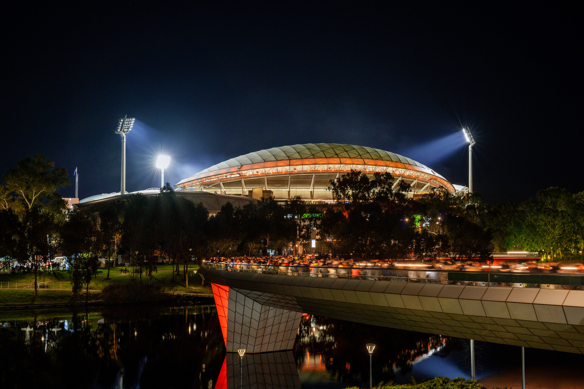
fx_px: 762
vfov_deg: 28.7
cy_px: 196
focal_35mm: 47
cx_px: 298
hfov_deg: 41.9
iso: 800
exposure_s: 1/2
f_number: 11
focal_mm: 46
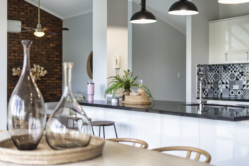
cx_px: 124
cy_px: 83
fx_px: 346
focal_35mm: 50
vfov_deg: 27.0
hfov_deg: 39.6
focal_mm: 50
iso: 320
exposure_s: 1/400
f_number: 1.8
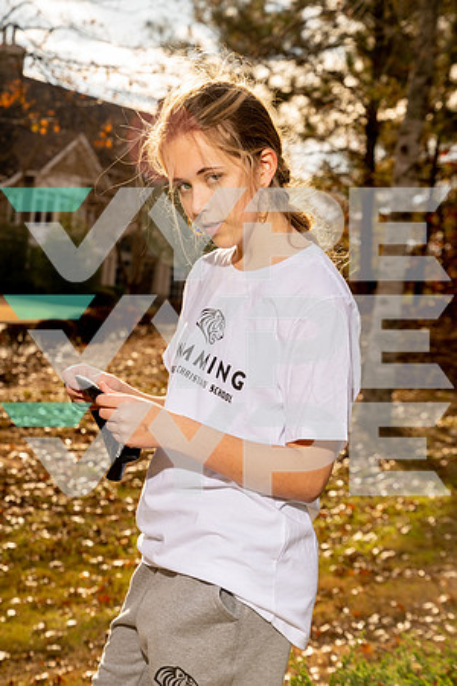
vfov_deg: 28.8
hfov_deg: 19.5
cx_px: 228
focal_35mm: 70
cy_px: 343
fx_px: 1333
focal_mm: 70
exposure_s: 1/250
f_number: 6.3
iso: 125
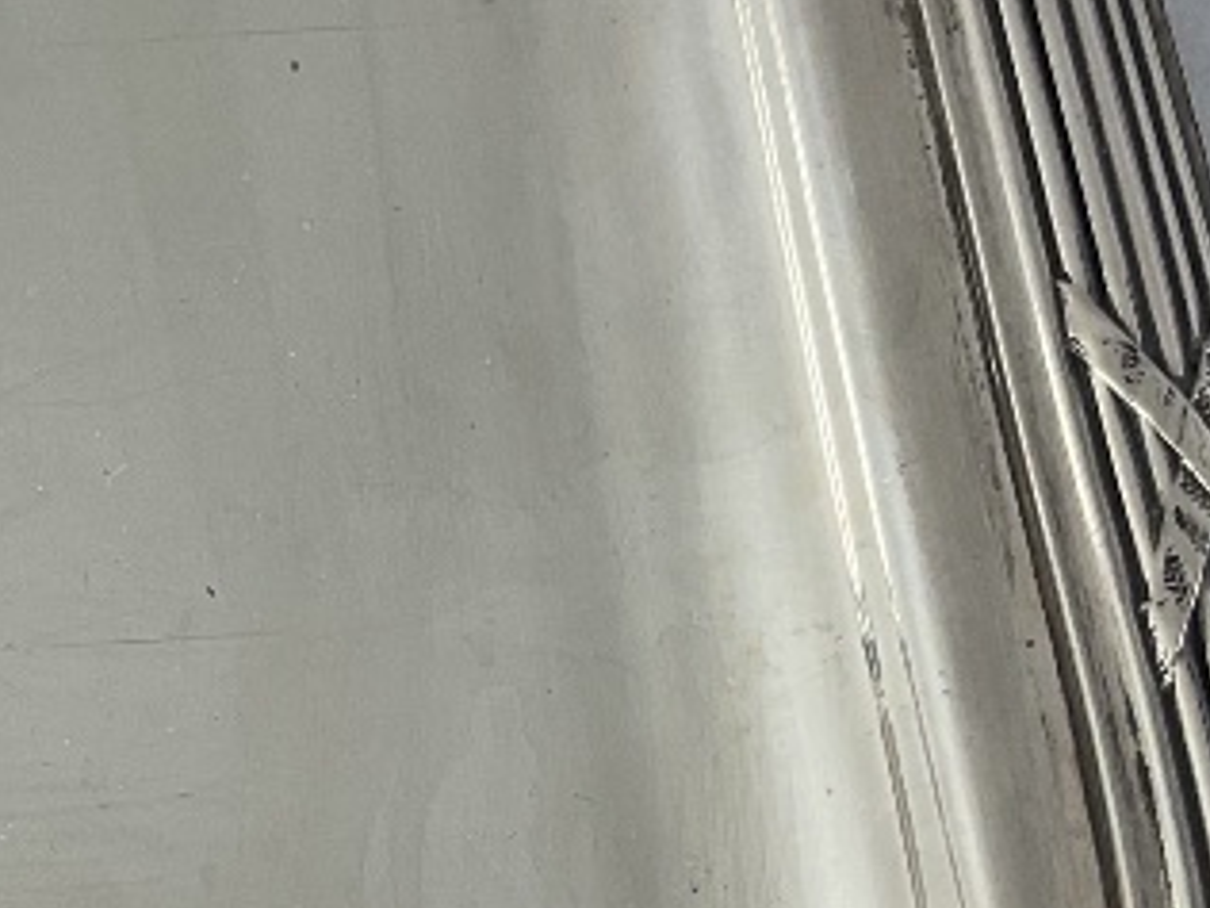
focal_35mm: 110
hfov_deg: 17.1
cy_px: 582
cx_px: -249
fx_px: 3845
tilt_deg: -55.3
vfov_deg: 13.4
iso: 40
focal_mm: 3
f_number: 1.8
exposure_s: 1/100
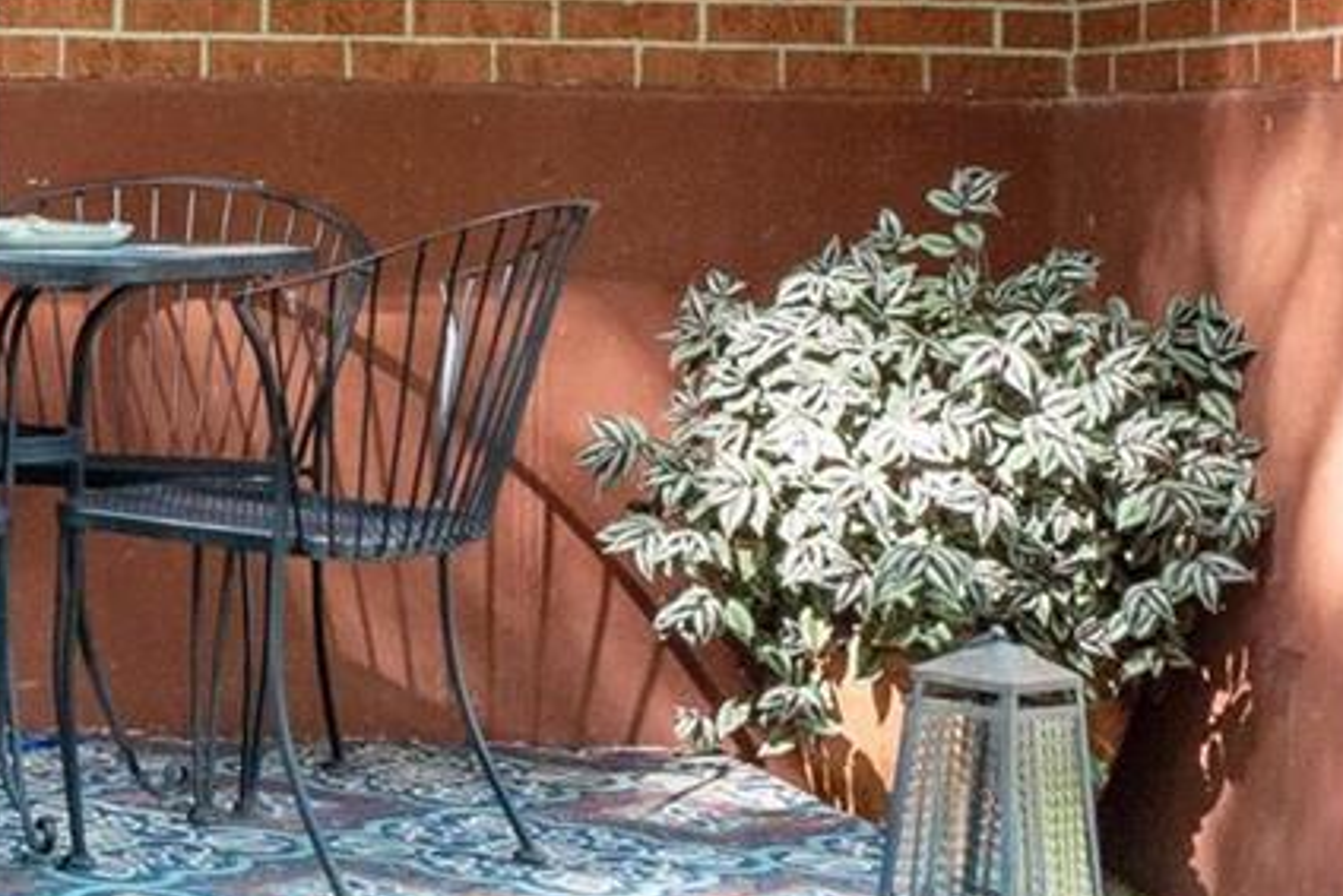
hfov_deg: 18.8
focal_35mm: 98
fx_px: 3657
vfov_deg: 13.9
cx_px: -548
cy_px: 199
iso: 500
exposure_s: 1/25
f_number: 10
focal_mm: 13
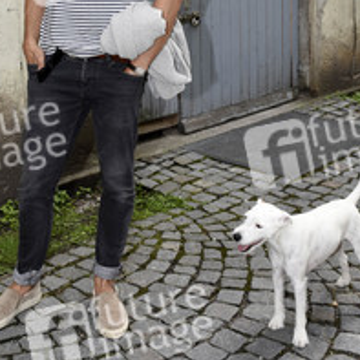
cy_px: 55
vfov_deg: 27.0
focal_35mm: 62
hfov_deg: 27.7
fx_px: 729
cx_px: 172
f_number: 8
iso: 160
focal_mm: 24
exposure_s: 1/160
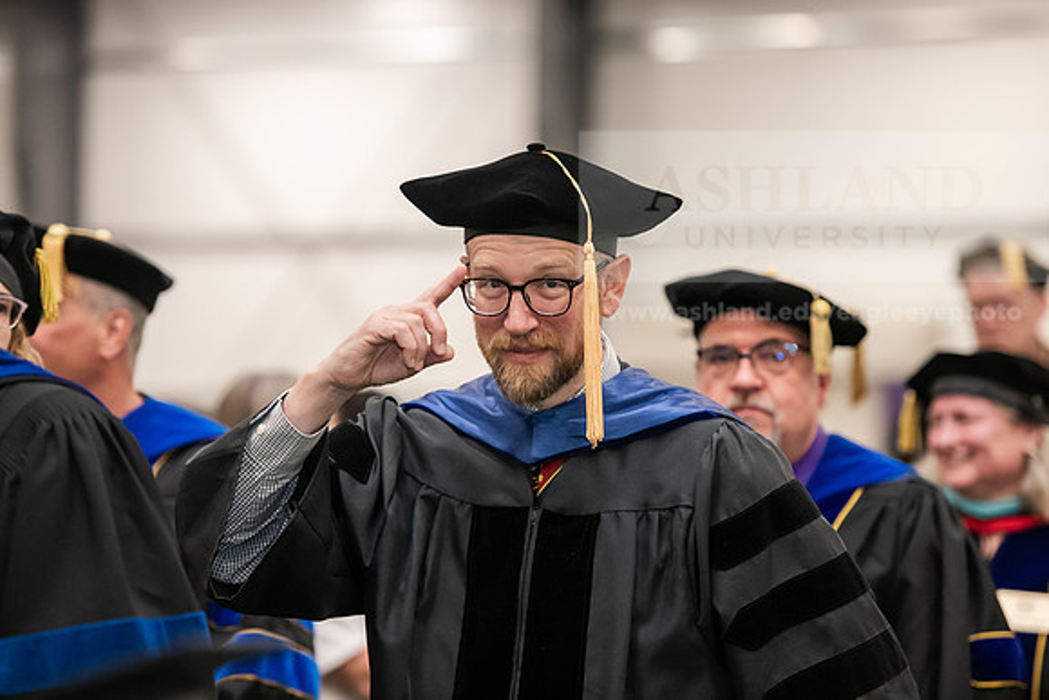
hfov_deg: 13.7
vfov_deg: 9.2
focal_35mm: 150
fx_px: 4372
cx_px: 524
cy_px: 350
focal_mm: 150
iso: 2500
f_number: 3.2
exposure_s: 1/200
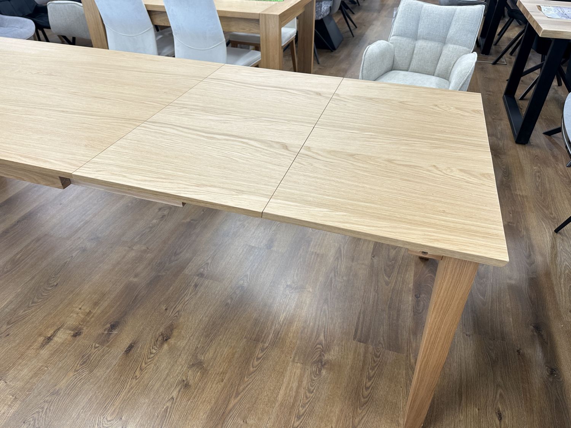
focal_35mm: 24
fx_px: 396
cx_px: 286
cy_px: 214
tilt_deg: -37.0
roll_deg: -0.9
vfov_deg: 56.8
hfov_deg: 71.6
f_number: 1.78
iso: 125
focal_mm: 6.86
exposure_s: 1/50
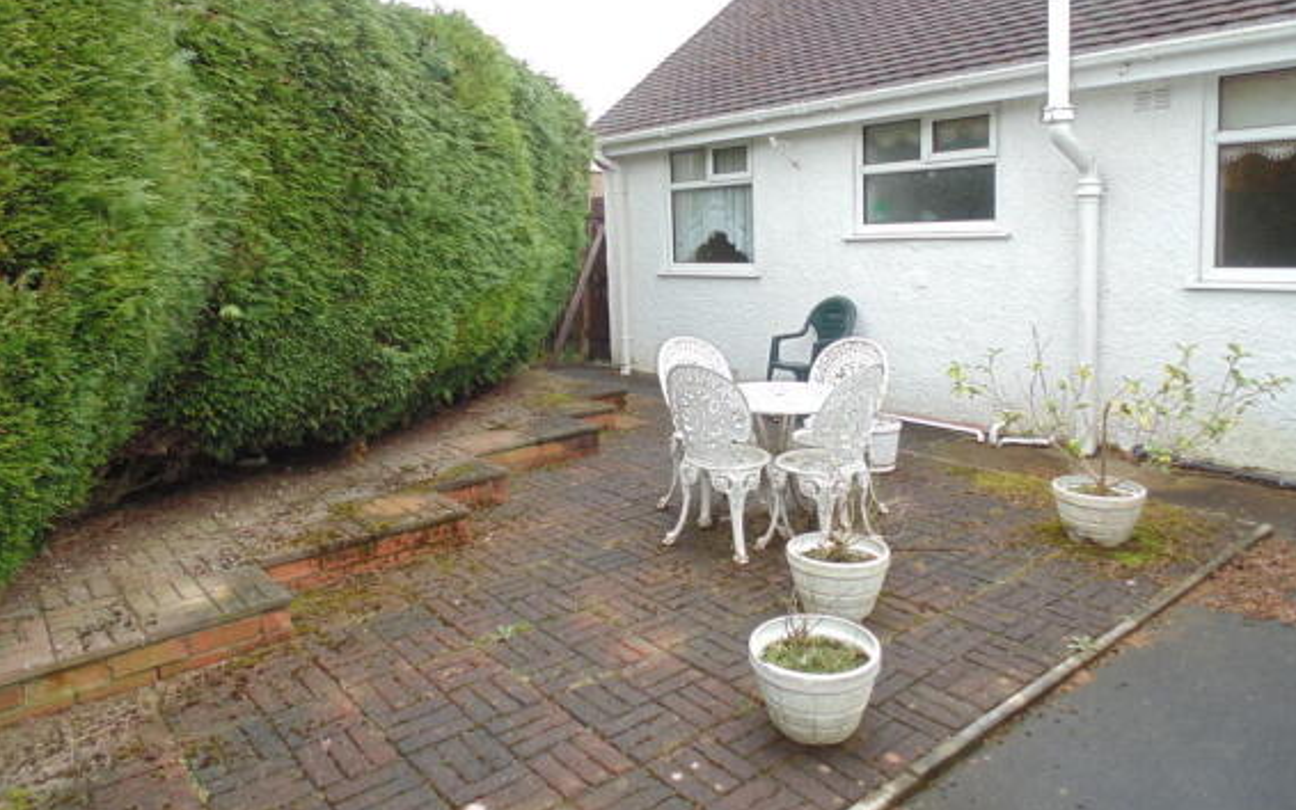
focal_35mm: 24
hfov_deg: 74.8
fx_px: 848
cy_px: 326
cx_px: 665
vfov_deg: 50.8
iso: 80
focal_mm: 4
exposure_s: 1/100
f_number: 3.1
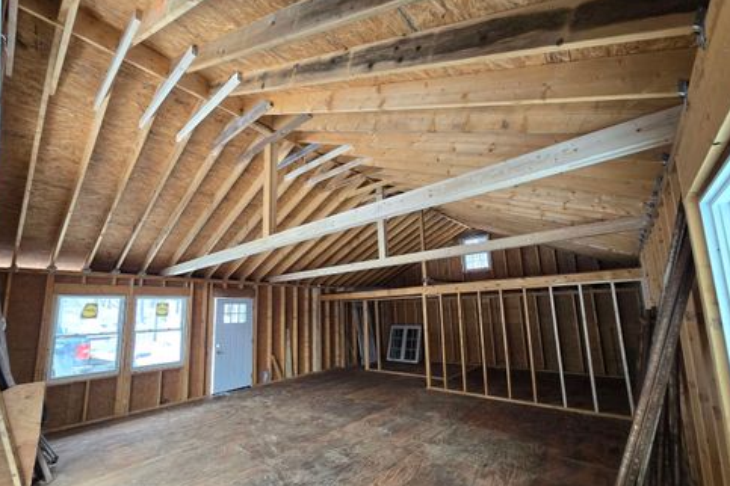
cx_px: 364
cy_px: 268
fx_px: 284
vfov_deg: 81.0
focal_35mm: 14
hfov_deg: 104.3
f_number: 2.2
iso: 125
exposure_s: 1/60
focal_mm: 2.2
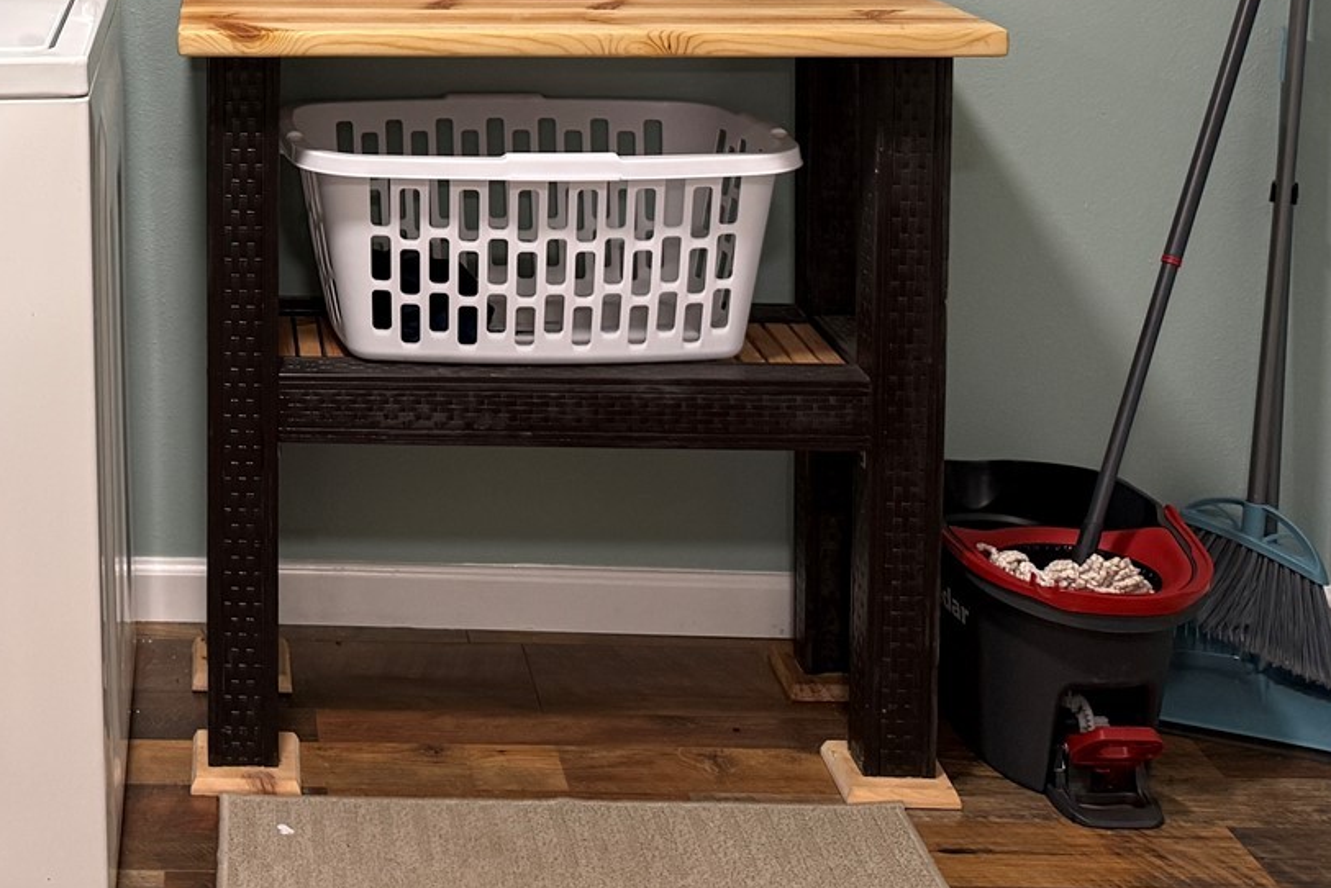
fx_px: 2182
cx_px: 87
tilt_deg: -5.8
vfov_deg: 21.6
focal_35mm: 59
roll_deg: +1.1
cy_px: -129
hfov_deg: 32.0
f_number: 1.78
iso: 200
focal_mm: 6.76
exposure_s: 1/60
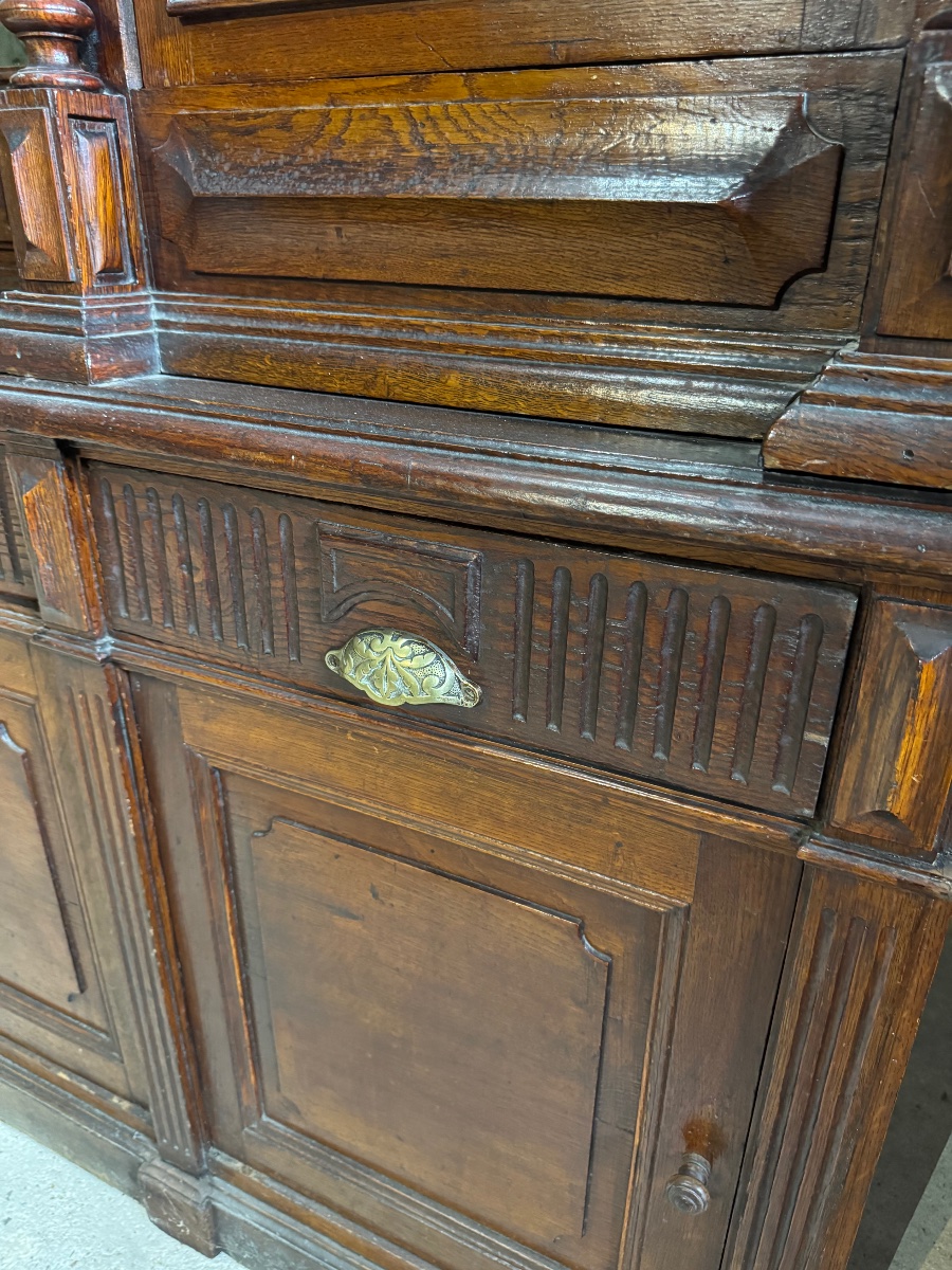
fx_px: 880
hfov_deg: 56.8
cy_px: 635
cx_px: 476
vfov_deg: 71.6
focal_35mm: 24
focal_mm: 6.76
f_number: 1.78
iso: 1000
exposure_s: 1/33
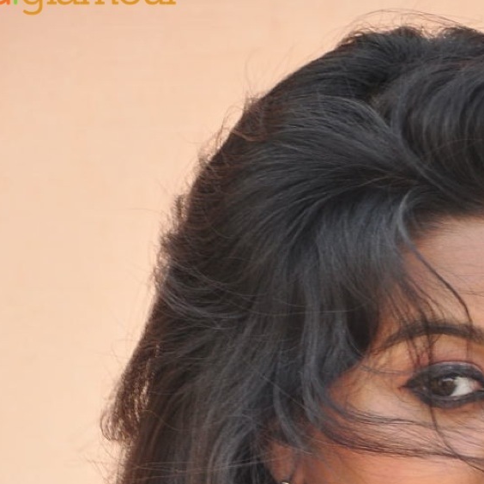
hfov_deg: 4.1
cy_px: 737
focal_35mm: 428
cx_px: 400
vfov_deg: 4.1
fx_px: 6776
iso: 400
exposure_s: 1/125
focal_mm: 105
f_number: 6.3
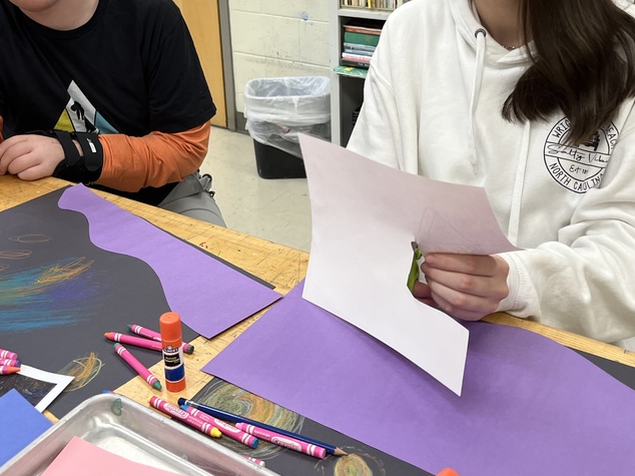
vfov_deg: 33.5
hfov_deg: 44.7
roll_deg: +2.3
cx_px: 275
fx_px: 770
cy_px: 104
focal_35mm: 42
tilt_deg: -22.1
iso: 125
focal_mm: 5.1
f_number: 1.6
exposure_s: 1/120
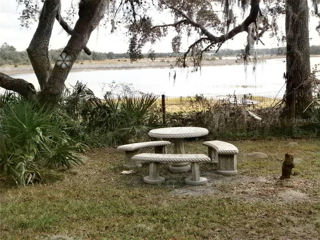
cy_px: 120
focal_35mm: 39
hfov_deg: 47.9
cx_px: 160
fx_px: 361
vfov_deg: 36.8
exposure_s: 1/320
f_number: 3.4
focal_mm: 6.9
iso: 100
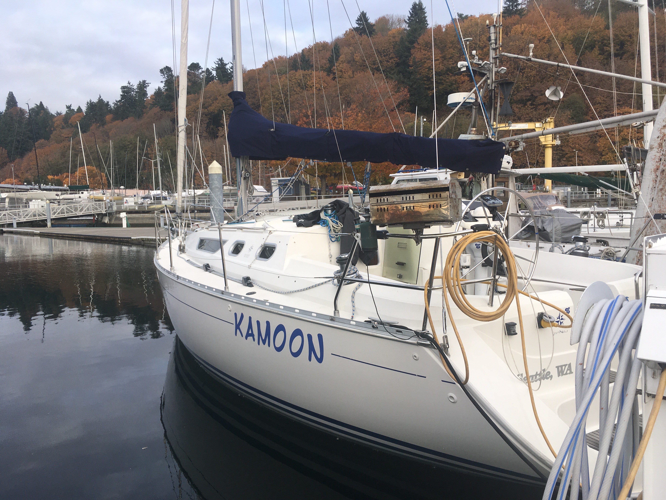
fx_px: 558
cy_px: 250
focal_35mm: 29
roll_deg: +1.7
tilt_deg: -5.2
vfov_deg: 48.2
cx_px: 333
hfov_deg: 61.7
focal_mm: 4.15
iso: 25
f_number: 2.2
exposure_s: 1/699
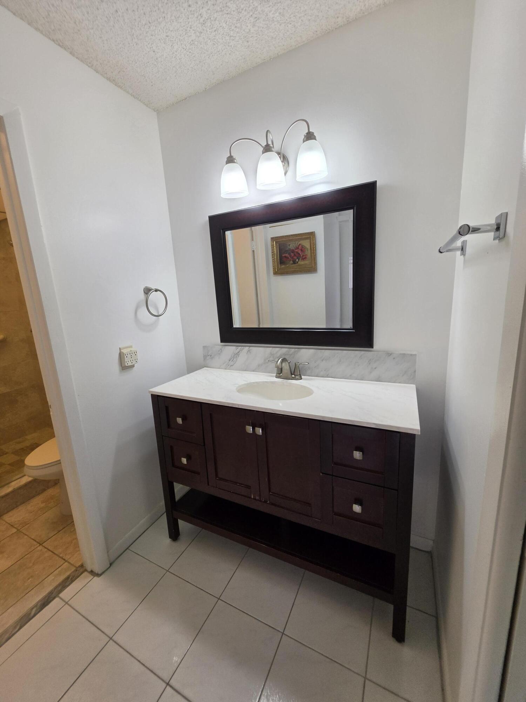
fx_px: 263
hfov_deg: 89.9
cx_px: 263
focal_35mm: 13
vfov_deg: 106.2
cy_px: 351
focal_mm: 2.2
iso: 64
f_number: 1.9
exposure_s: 1/120
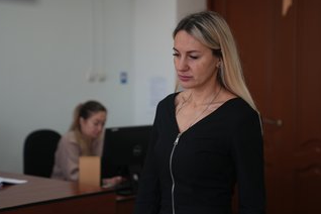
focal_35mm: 88
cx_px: 154
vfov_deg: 15.5
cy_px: 97
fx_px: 785
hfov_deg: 23.1
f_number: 2.8
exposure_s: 1/50
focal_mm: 70
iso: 250
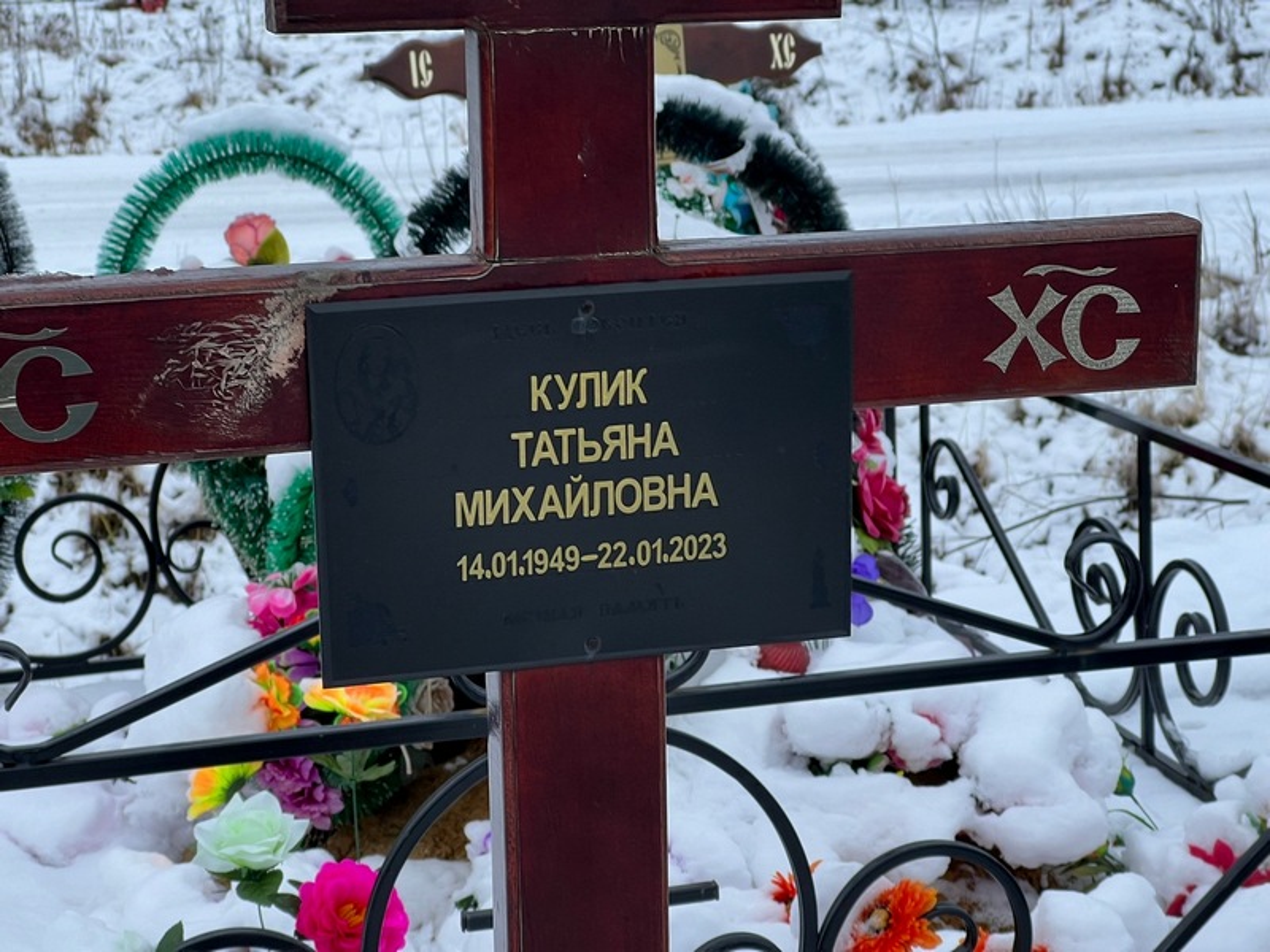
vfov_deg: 19.1
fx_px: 2825
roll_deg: +2.1
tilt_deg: -10.4
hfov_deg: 25.3
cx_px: 635
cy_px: 476
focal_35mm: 77
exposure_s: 1/99
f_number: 2.8
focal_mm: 9
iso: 32
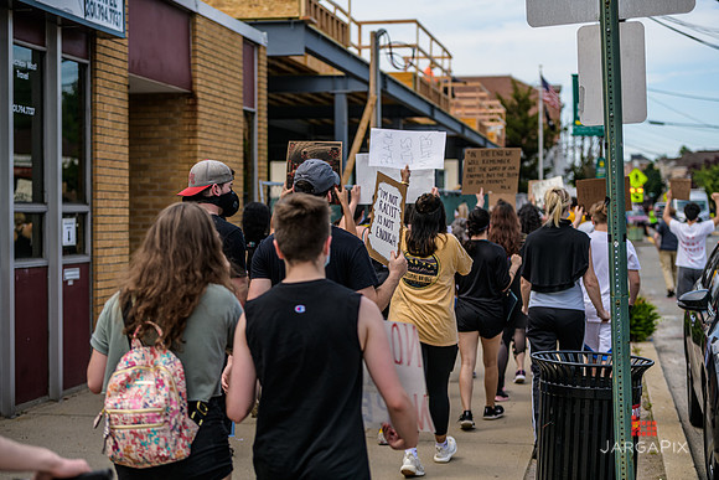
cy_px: 240
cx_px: 360
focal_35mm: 70
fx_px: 1398
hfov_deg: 28.8
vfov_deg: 19.5
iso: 200
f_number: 3.2
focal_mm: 70
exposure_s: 1/2500
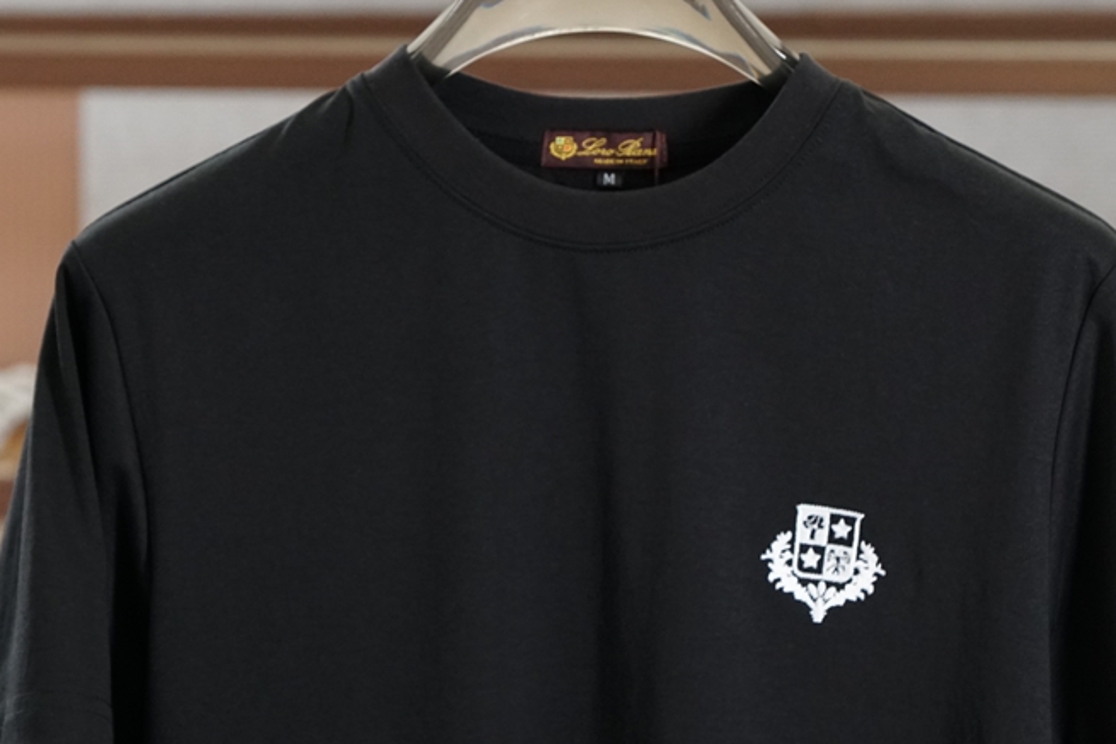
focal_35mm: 146
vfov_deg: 9.4
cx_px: 601
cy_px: 375
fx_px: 4521
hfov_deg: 14.1
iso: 1600
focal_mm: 59
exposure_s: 1/60
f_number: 4
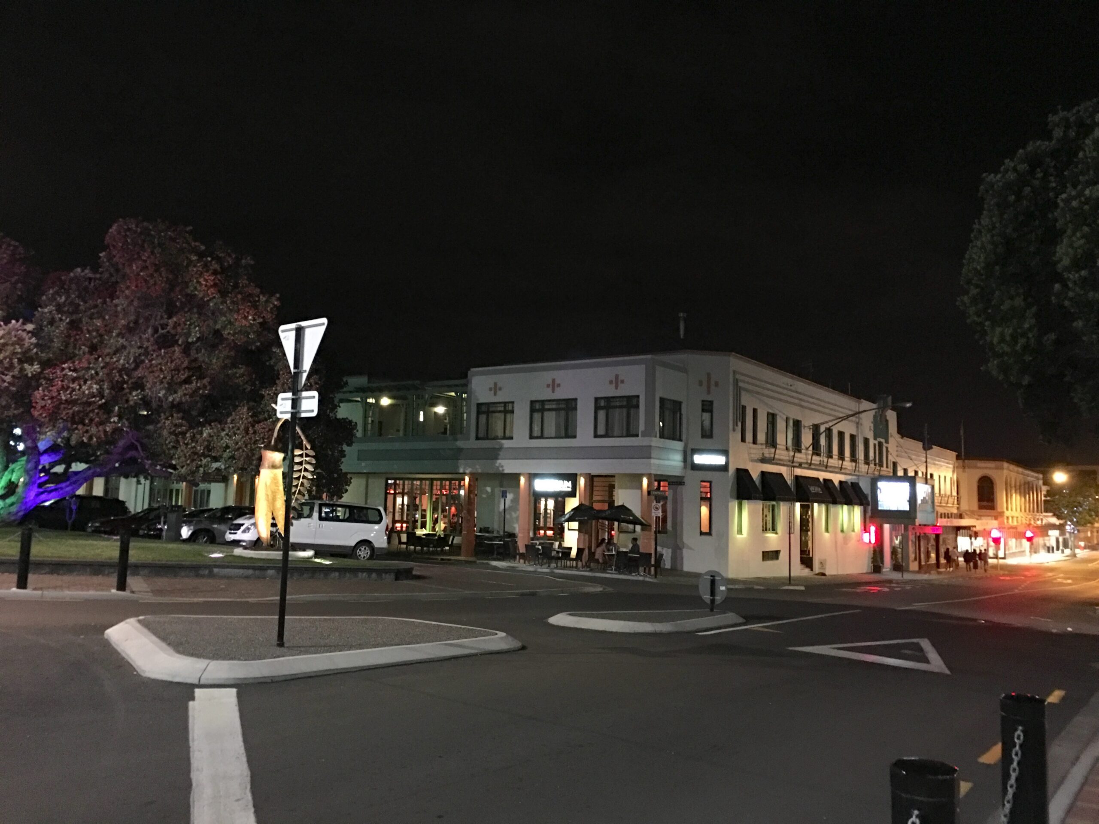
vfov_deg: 48.2
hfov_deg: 61.7
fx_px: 921
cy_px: 412
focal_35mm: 29
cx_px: 550
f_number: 2.2
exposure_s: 1/4
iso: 200
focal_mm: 4.15
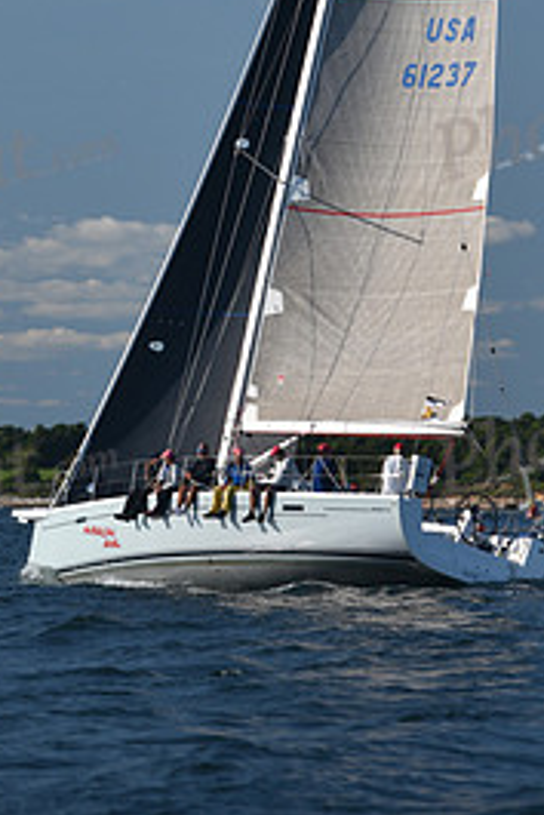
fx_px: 7175
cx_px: 278
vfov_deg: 6.5
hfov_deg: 4.3
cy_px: -12
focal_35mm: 317
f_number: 2.8
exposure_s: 1/3200
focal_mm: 145
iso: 250
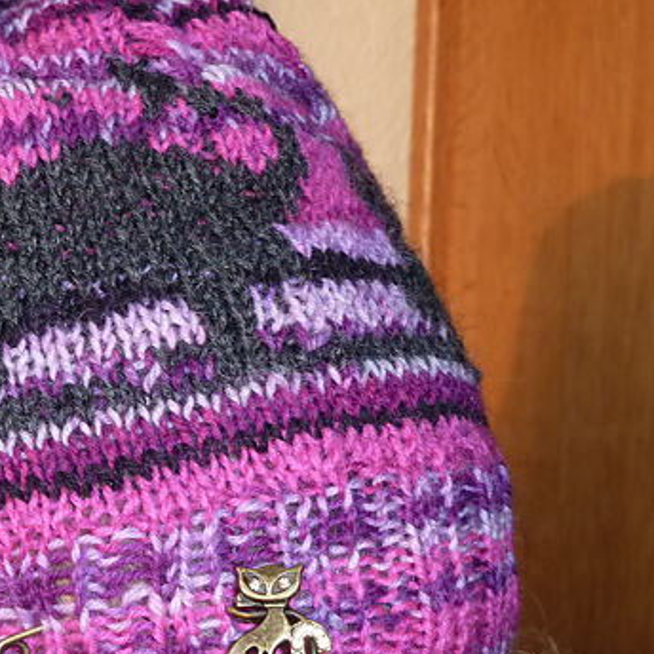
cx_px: 131
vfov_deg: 24.9
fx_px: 1475
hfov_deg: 24.6
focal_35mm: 69
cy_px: 407
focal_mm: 6.9
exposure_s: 1/30
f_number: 3.7
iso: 200
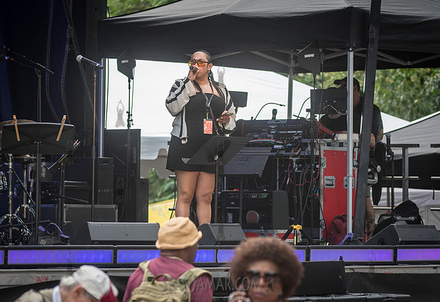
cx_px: 195
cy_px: 113
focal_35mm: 203
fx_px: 2506
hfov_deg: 10.0
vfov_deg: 6.9
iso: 500
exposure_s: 1/1000
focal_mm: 145
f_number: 5
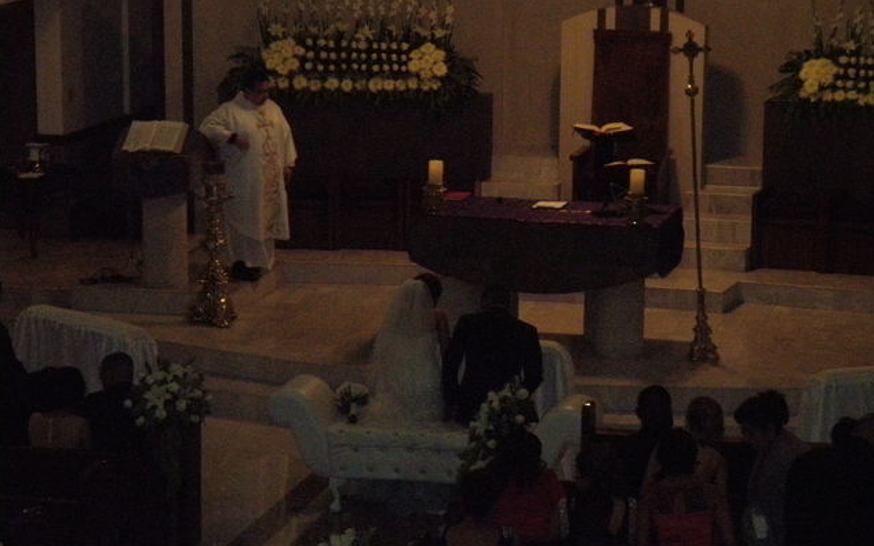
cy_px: 284
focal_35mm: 122
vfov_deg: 10.7
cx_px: 438
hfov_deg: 17.1
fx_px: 2905
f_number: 5
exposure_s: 1/100
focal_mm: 20.1
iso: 800
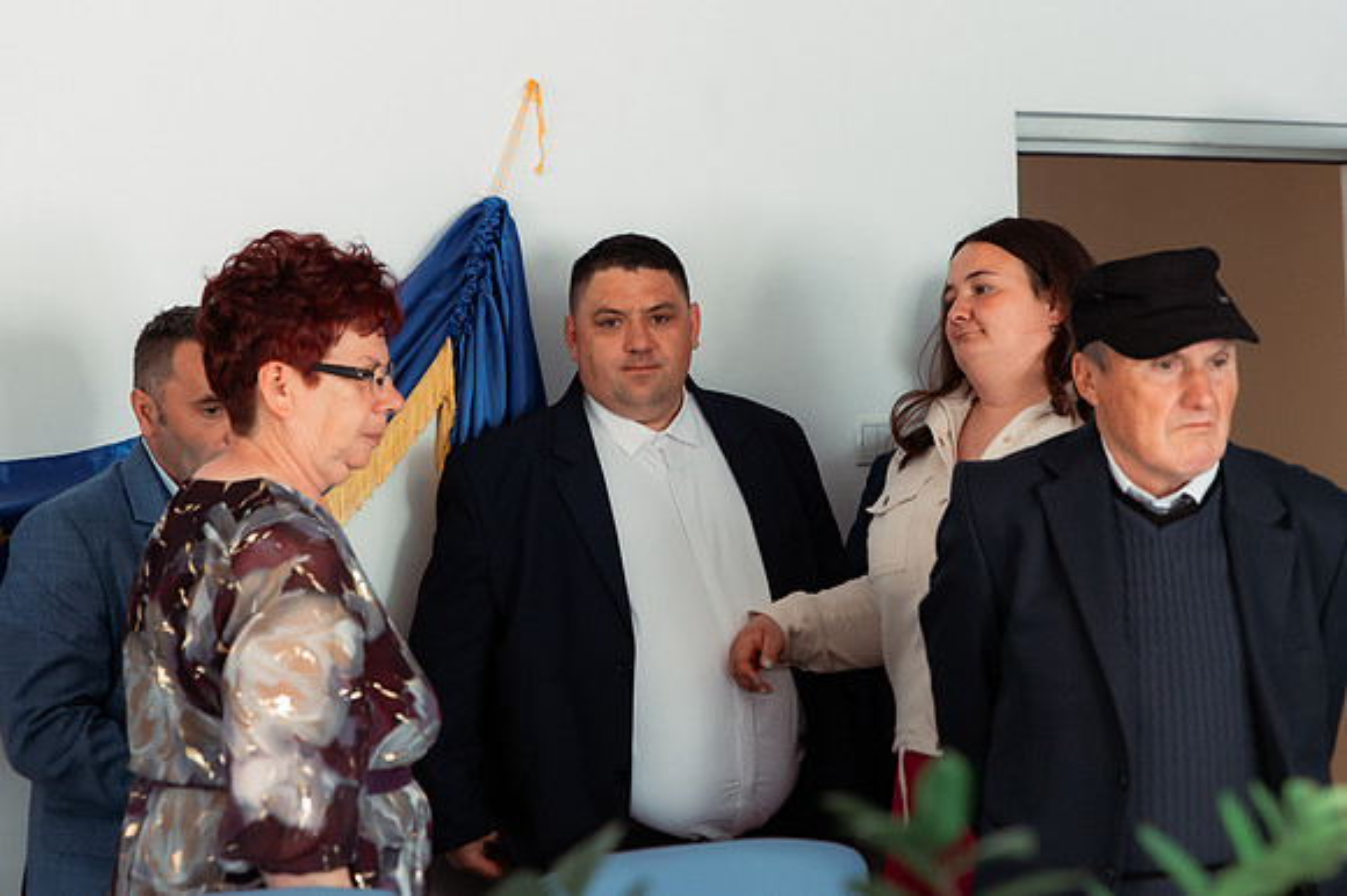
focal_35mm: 83
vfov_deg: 16.5
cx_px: 662
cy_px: 352
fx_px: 3087
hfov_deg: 24.6
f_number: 3.2
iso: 1600
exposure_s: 1/125
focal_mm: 68
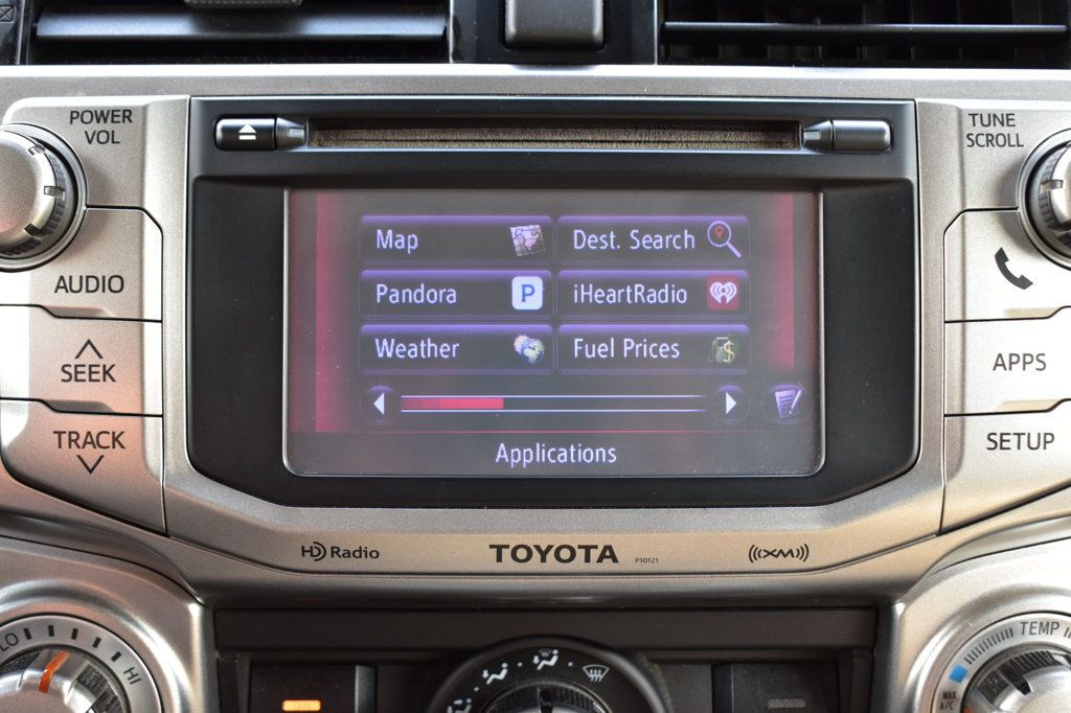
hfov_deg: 38.9
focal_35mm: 51
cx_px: 536
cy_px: 356
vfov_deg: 26.5
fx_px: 1517
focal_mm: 34
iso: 400
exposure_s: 1/30
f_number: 7.1
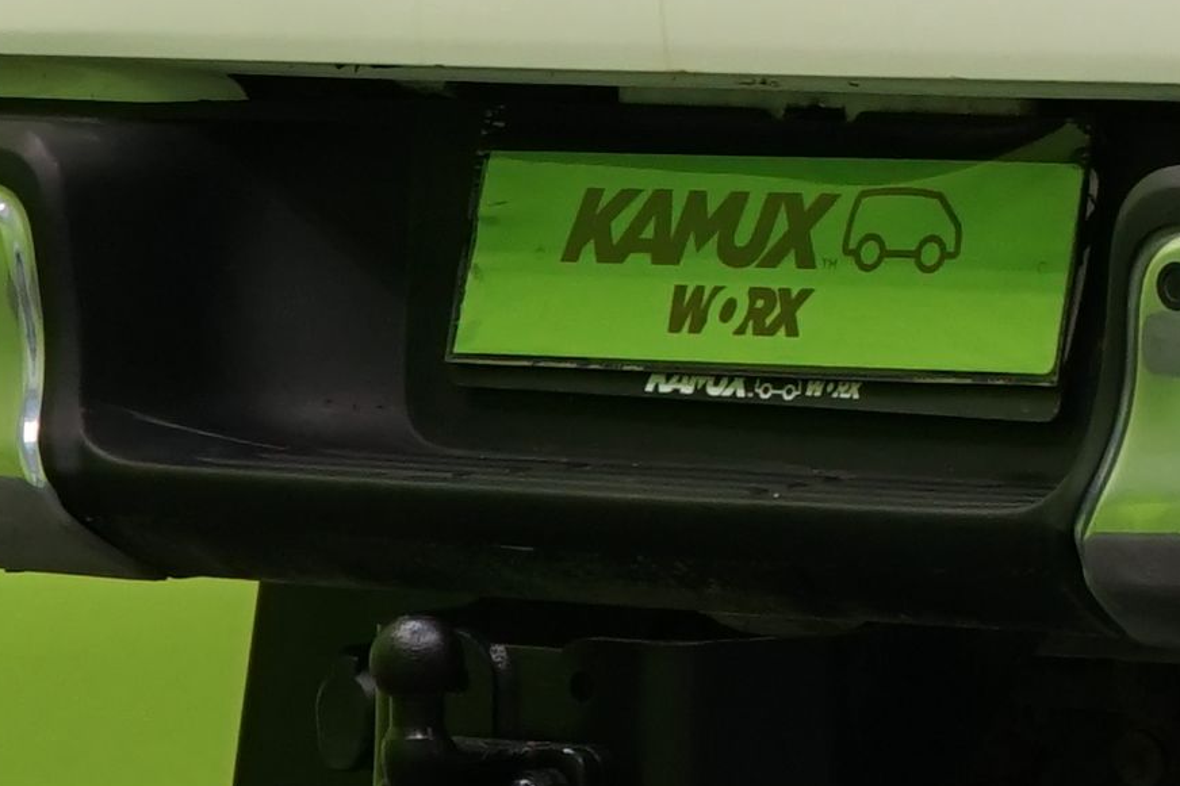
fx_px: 9470
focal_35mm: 289
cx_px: 2157
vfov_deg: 4.7
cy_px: -364
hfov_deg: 6.9
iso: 500
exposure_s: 1/50
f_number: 5.6
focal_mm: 42
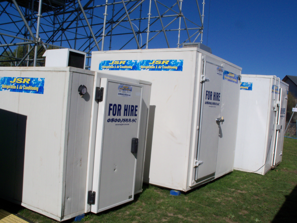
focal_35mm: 35
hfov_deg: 52.6
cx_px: 148
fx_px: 300
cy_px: 112
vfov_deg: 40.7
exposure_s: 1/1000
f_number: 5.5
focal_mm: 6.3
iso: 80
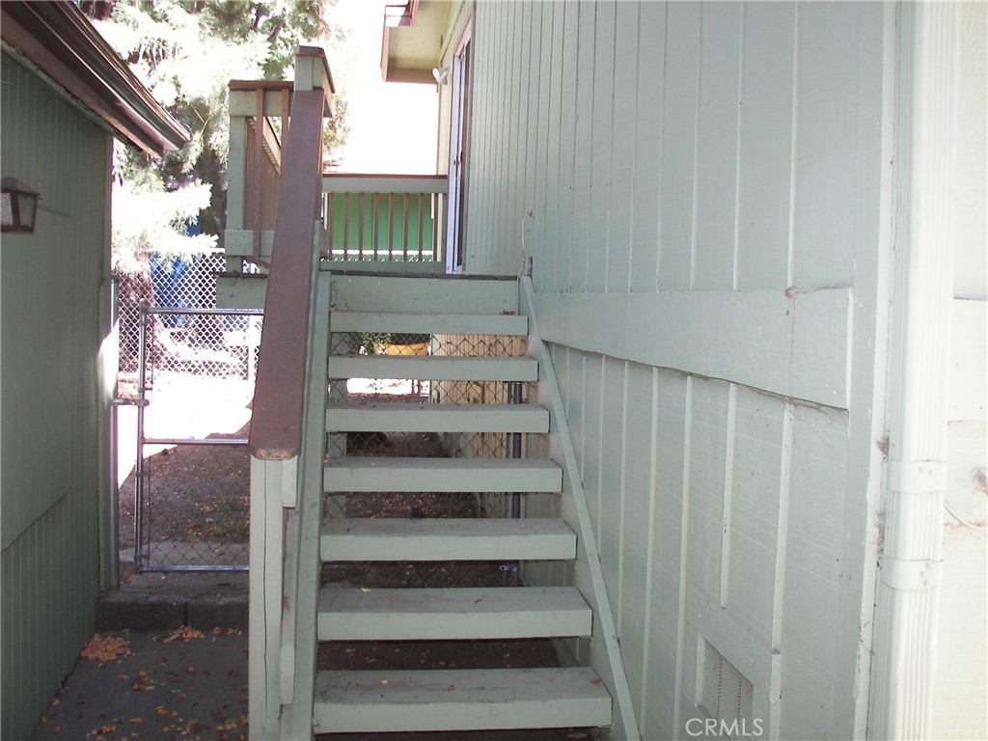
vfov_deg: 39.7
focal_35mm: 36
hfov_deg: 51.4
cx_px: 494
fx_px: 1028
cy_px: 370
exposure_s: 1/40
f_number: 2.8
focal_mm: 6
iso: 50
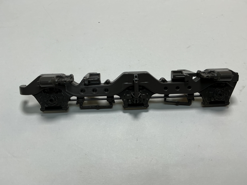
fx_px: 207
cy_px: 92
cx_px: 124
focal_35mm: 29
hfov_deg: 61.7
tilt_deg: -55.4
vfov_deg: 48.2
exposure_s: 1/223
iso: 20
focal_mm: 3
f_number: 1.8
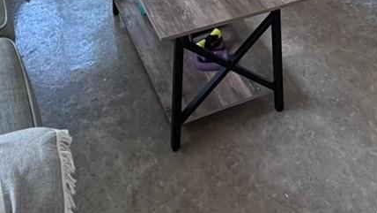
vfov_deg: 16.5
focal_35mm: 57
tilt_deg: -11.9
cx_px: 254
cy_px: -202
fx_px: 570
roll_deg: -0.9
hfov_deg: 36.2
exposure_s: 1/120
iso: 160
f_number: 2.2
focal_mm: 2.22
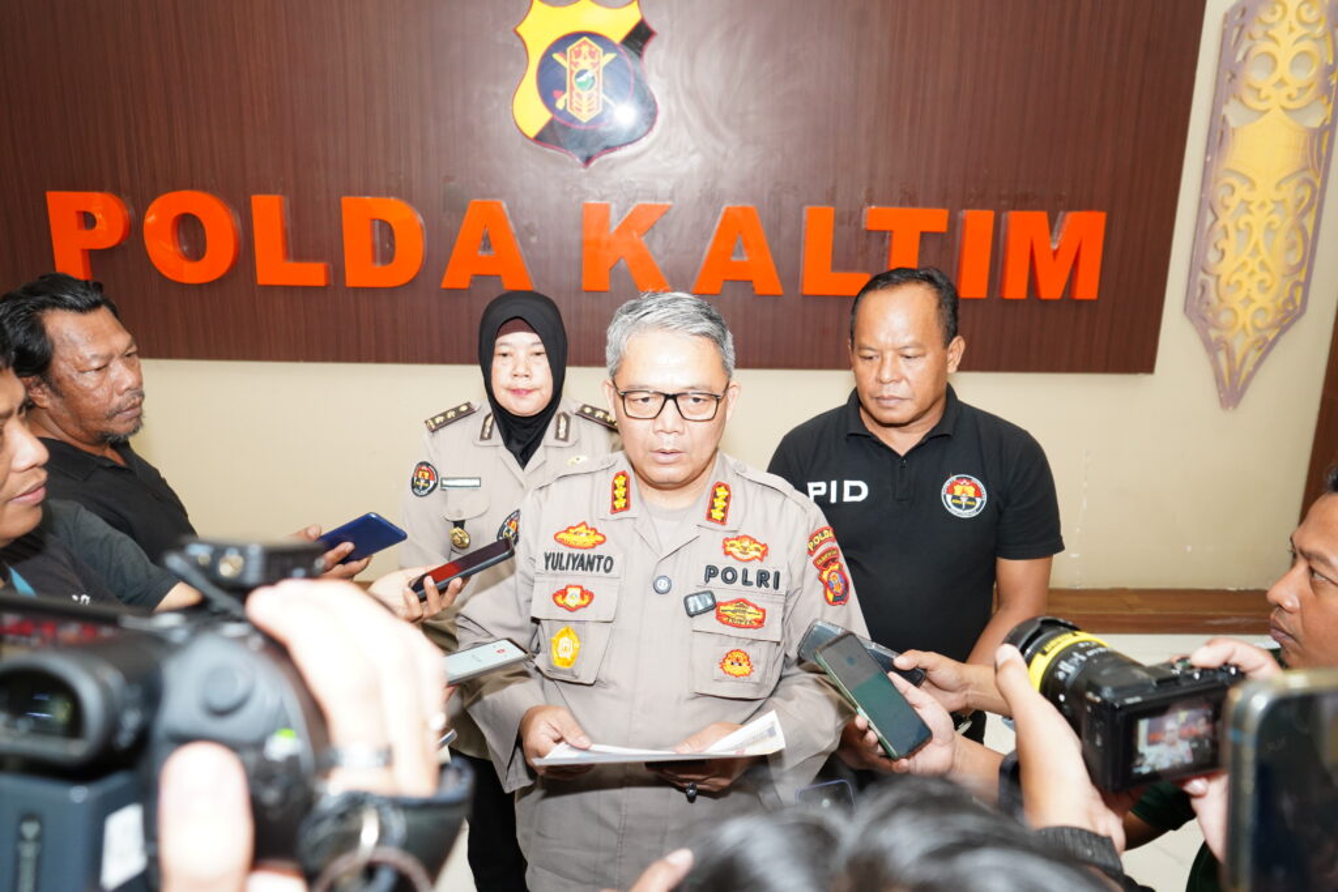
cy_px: 446
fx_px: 1041
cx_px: 669
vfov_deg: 46.4
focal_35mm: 28
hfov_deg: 65.5
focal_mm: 28
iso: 2500
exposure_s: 1/100
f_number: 5.6
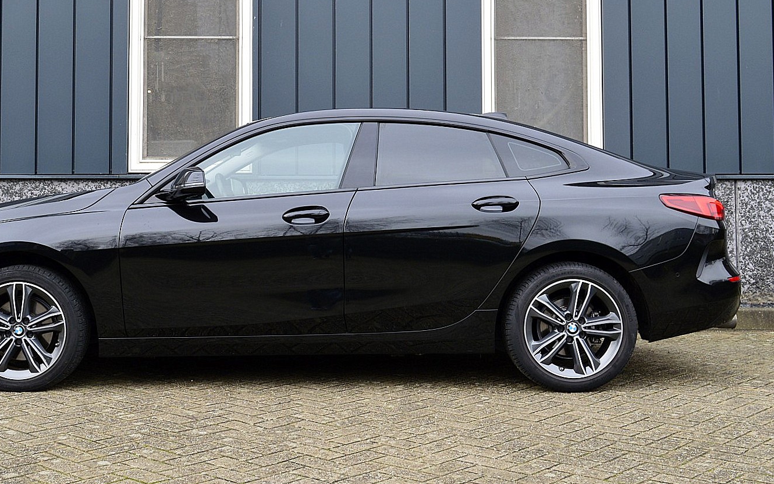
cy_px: 197
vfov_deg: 27.6
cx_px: 306
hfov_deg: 42.7
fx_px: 983
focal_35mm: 47
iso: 560
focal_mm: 25
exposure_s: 1/60
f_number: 8
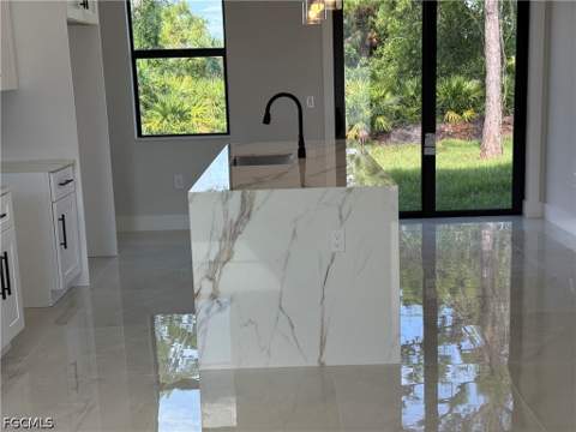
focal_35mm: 48
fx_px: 799
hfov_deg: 39.7
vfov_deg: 30.3
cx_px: 288
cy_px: 216
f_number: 1.78
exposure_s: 1/570
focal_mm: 6.76
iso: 80
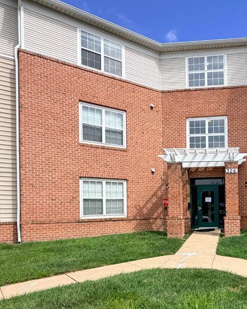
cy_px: 210
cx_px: 210
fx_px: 283
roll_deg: +1.5
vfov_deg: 55.8
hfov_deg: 44.0
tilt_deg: +0.1
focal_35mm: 31
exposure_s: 1/770
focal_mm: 2.22
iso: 25
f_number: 2.2
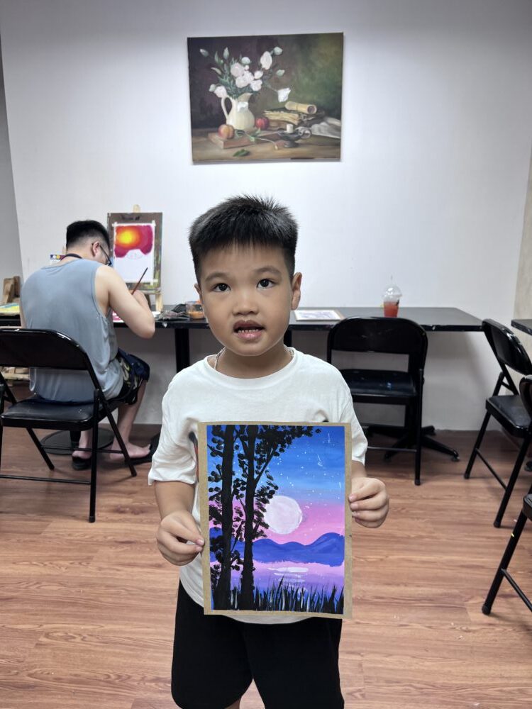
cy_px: 354
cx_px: 266
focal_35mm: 26
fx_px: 533
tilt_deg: -14.9
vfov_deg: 67.3
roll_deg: +0.3
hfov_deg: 53.1
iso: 50
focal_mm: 5.7
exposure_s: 1/100
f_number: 1.5
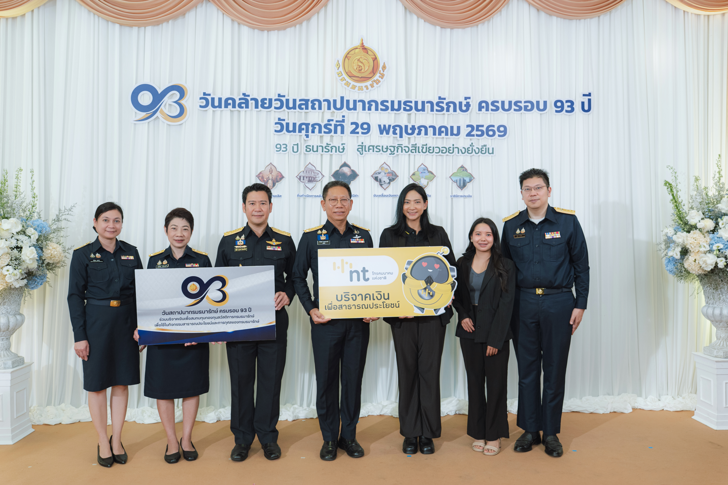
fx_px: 607
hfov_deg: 61.9
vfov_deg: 43.6
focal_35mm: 30
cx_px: 364
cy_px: 242
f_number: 4.5
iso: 800
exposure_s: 1/125
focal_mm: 30
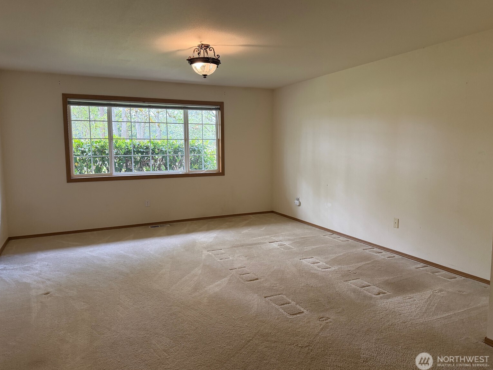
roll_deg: +0.4
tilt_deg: -5.9
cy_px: 181
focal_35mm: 25
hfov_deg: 69.4
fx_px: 356
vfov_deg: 54.9
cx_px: 242
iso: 200
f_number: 1.78
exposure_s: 1/112
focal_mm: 6.76
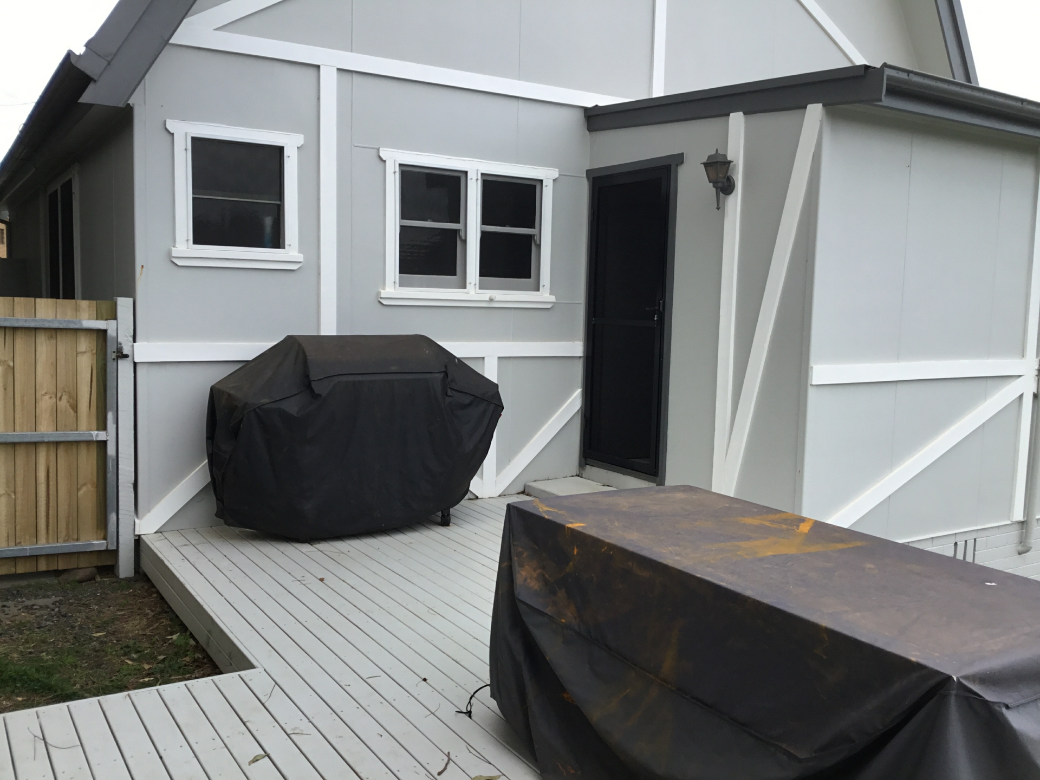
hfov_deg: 58.4
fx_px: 931
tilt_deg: -4.6
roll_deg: -1.4
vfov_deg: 45.4
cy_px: 390
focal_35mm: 31
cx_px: 520
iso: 25
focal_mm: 3.3
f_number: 2.4
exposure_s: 1/281
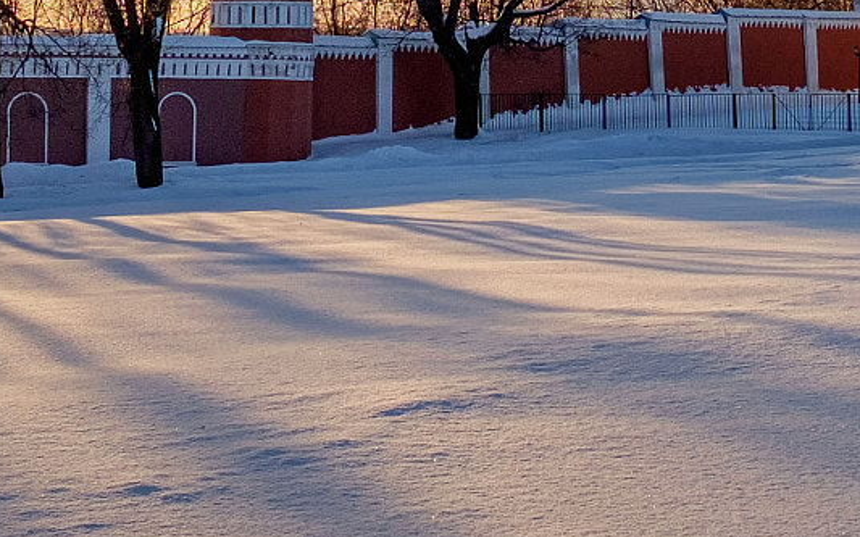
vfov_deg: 11.7
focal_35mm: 107
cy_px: -294
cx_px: 631
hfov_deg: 19.3
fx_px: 2508
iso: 400
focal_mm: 23
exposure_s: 1/1000
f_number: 8
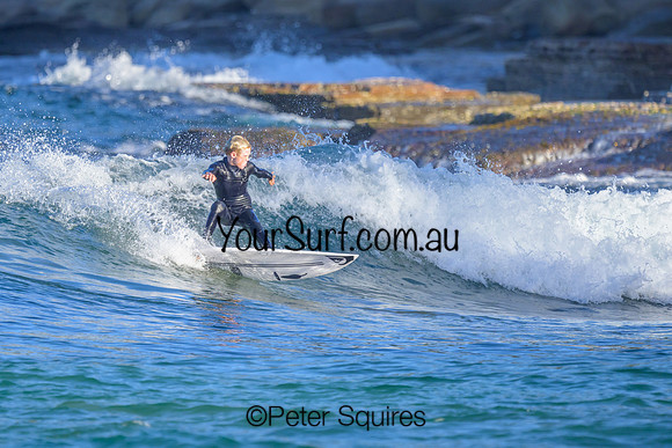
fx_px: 20483
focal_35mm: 1097
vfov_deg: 1.3
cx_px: 255
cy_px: 194
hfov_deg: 1.9
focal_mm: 800
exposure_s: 1/2000
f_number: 6.3
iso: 720
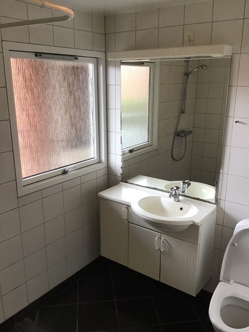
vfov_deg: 58.4
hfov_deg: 45.4
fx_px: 297
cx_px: 124
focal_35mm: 31
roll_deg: +0.4
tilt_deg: -16.3
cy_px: 166
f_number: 2.4
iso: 125
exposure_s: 1/33
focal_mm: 3.3
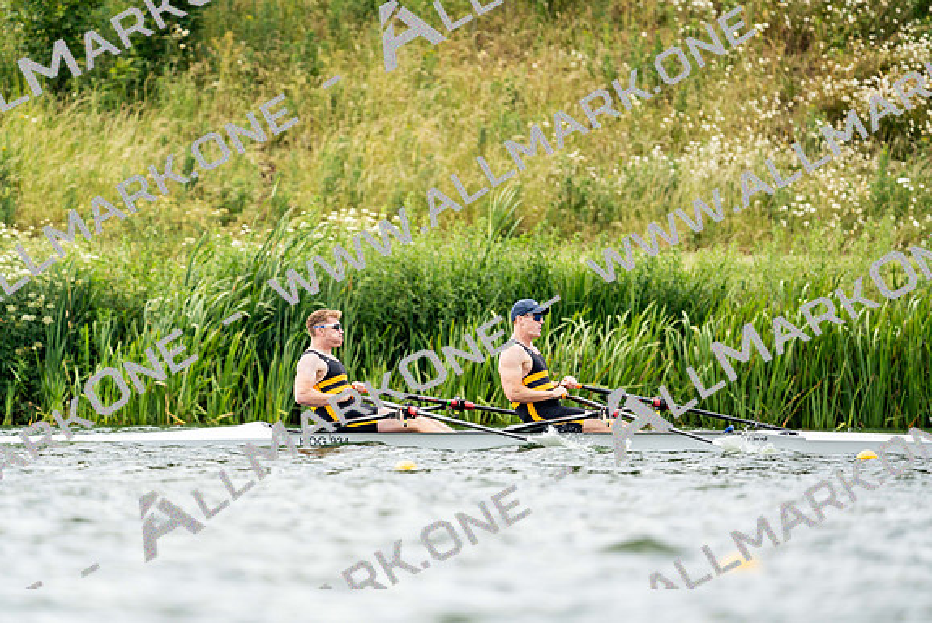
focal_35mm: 605
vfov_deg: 2.3
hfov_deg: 3.4
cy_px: 311
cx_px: 468
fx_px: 15670
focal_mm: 600
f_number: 6.3
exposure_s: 1/2000
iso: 640
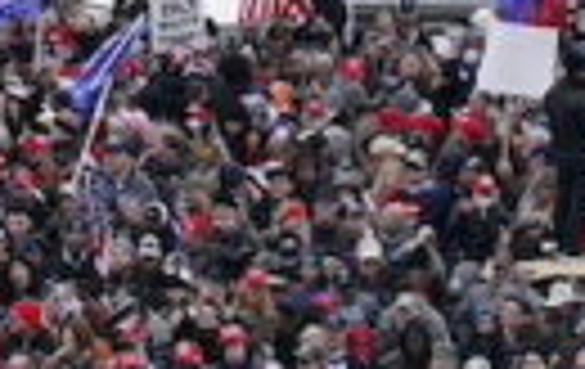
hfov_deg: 3.9
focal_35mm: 528
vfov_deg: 2.5
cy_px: -648
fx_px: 8440
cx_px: -464
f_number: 8
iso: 1600
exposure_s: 1/1250
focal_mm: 66
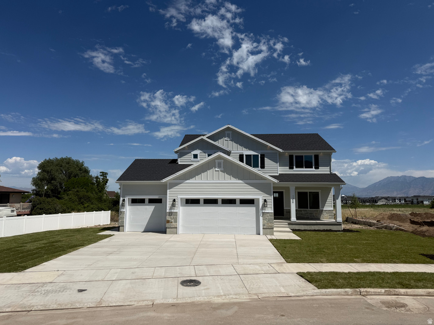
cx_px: 217
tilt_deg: +5.9
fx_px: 301
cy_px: 162
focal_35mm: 24
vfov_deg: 56.8
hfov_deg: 71.6
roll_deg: -0.8
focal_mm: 6.76
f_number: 1.78
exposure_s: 1/11905
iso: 80
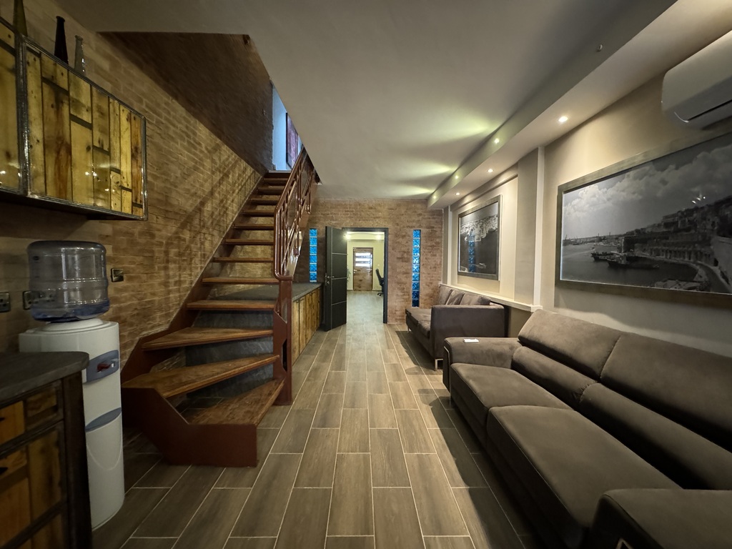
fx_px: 296
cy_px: 274
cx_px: 366
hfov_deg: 102.1
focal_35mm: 14
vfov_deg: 85.7
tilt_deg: -2.7
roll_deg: -0.7
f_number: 2.2
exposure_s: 1/50
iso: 1000
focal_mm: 2.22
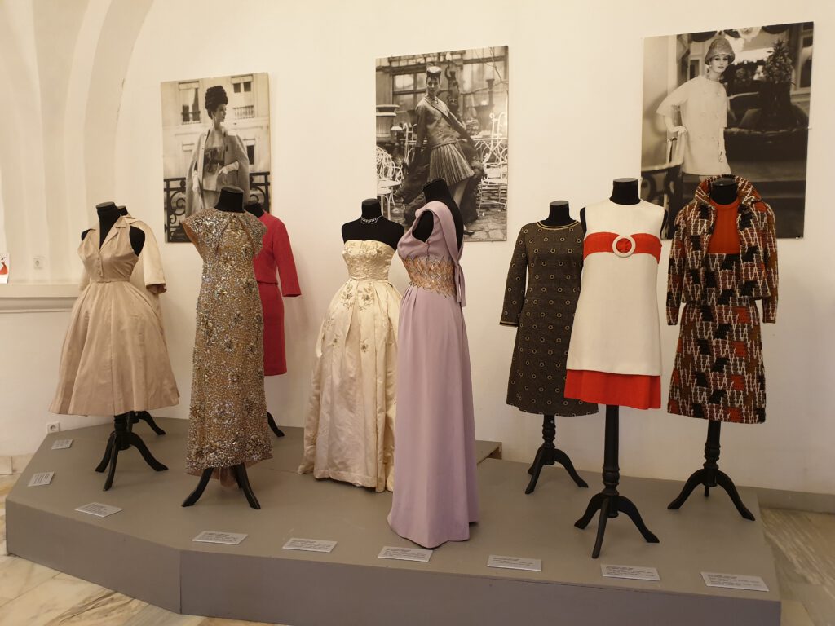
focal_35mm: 26
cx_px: 418
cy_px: 313
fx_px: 627
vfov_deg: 53.1
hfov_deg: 67.3
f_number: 2.4
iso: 320
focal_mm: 4.3
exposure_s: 1/33
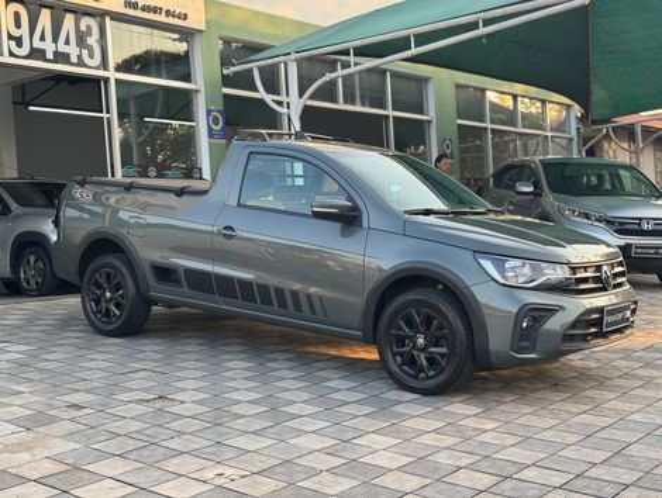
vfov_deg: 30.3
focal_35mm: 48
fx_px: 919
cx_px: 331
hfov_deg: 39.6
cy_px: 249
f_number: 1.78
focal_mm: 6.76
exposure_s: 1/269
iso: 64
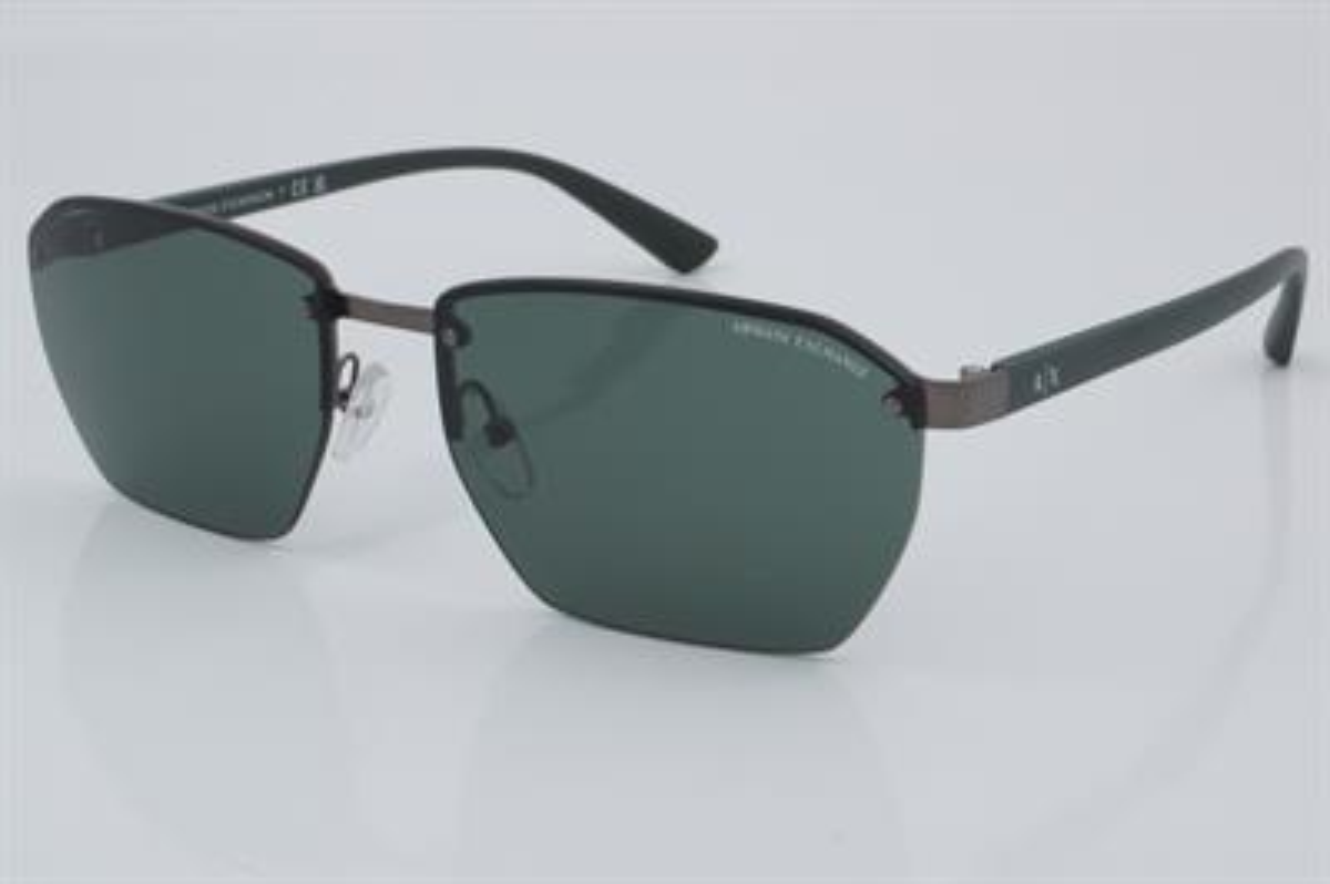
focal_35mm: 75
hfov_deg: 27.0
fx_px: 2768
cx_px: 665
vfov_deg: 18.2
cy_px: 442
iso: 100
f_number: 32
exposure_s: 1/4
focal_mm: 50
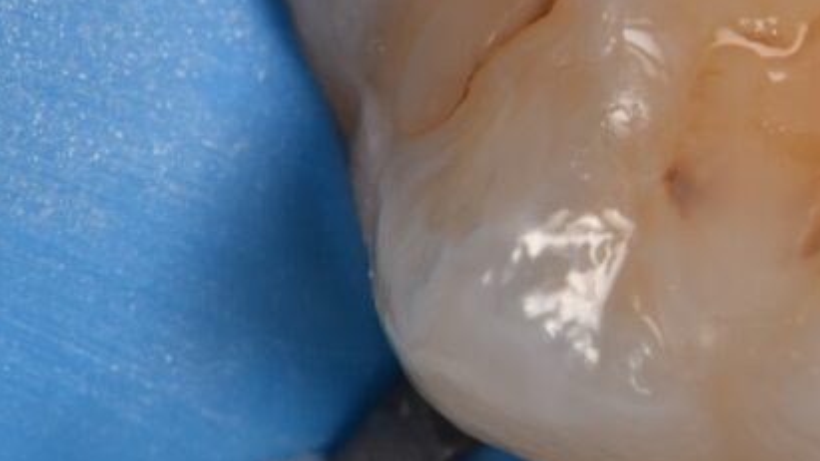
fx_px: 8913
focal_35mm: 410
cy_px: 130
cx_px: 760
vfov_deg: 3.0
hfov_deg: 5.3
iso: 200
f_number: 32
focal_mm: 105
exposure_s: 1/160
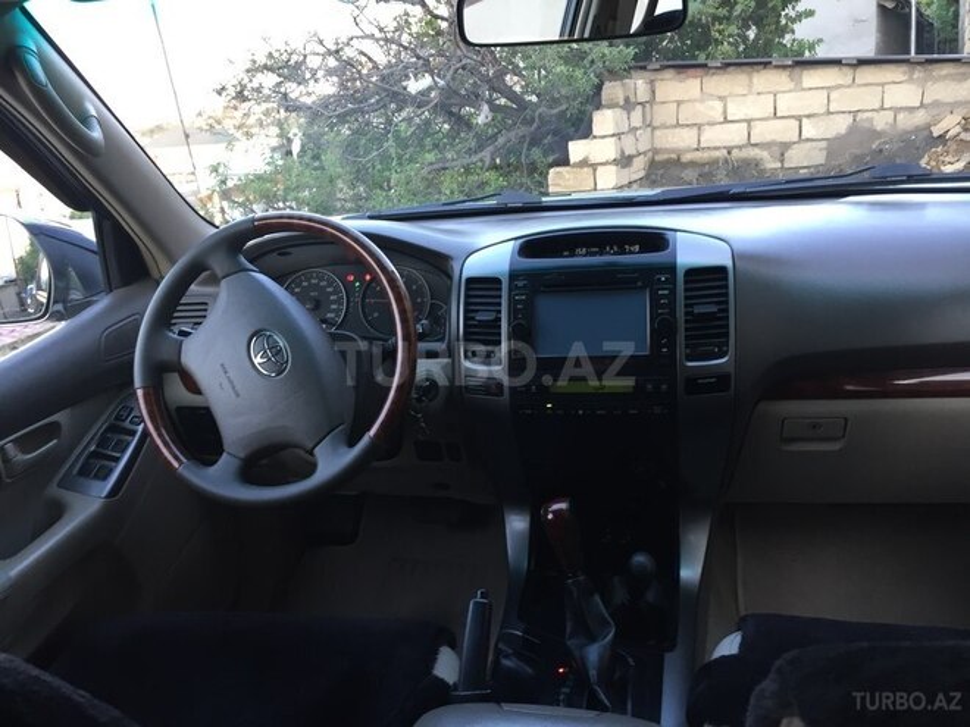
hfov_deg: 61.7
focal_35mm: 29
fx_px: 813
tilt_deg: -16.1
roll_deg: +4.8
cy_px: 364
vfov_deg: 48.2
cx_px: 485
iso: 80
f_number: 2.2
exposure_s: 1/33
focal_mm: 4.15
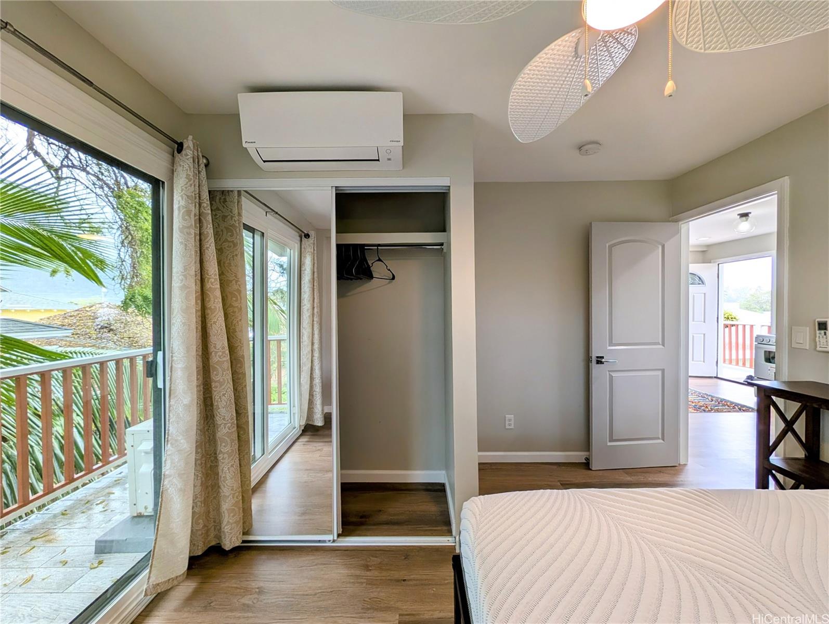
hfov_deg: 110.5
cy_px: 312
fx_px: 288
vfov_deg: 94.6
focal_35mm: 12
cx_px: 414
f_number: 1.7
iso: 41
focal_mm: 2.02
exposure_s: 1/164
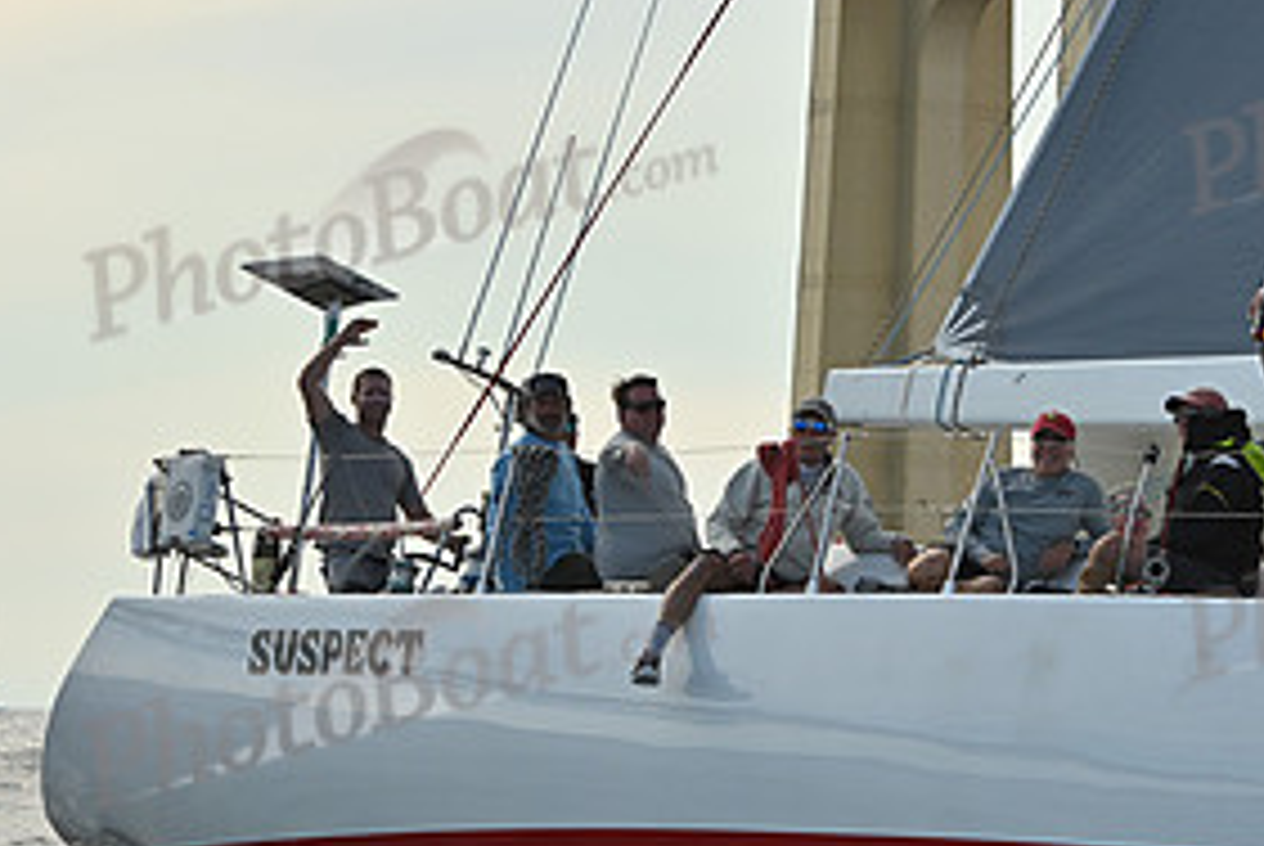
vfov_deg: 6.1
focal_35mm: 227
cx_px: 954
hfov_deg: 9.0
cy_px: 394
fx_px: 7978
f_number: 7.1
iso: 320
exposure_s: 1/1250
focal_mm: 110
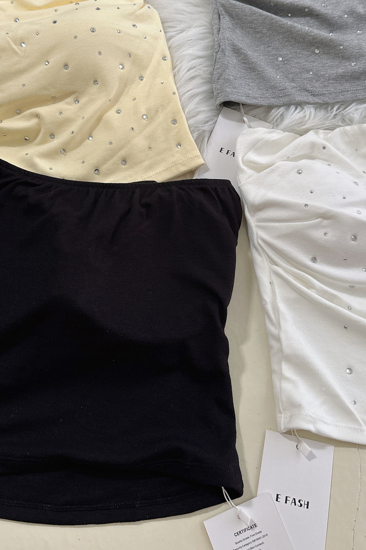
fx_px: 580
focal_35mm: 38
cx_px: 172
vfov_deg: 49.6
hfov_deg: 35.0
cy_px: 175
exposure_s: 1/62
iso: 250
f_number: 1.78
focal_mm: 6.86
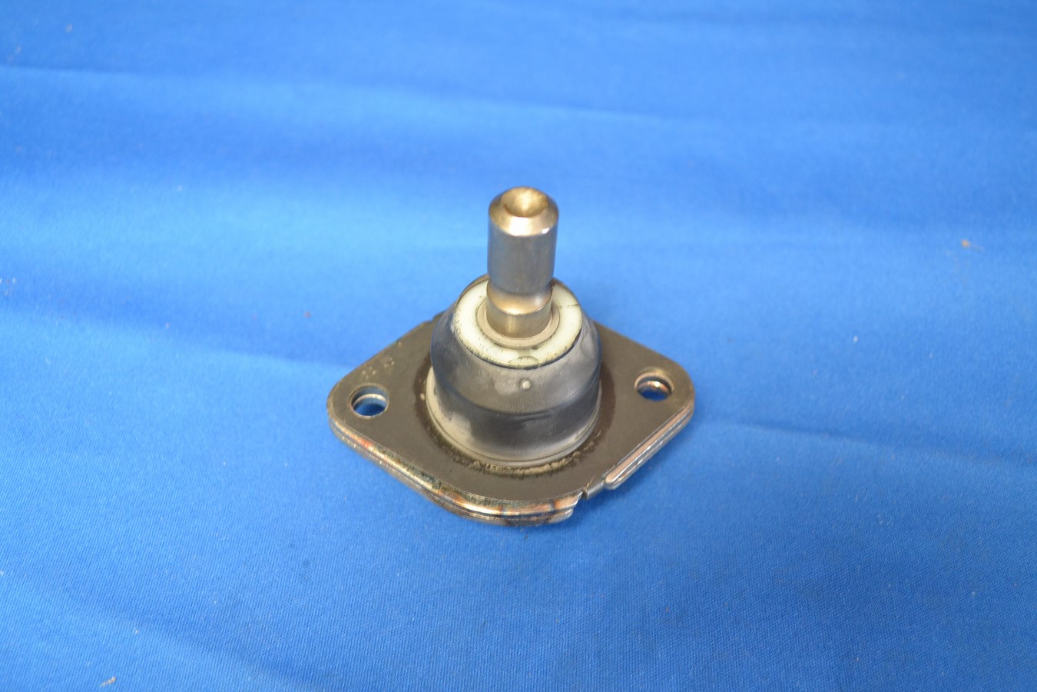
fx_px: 1123
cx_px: 518
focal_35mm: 39
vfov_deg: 34.2
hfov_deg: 49.6
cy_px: 346
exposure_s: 1/10
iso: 800
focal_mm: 26
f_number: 4.2
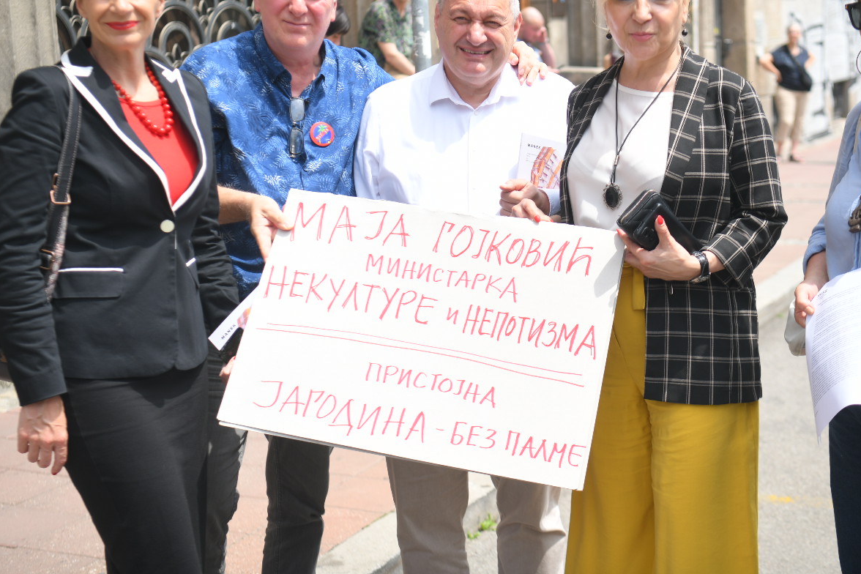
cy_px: 184
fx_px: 1483
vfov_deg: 21.8
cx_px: 496
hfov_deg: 32.3
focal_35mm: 62
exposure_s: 1/1600
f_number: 2.8
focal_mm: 45
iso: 200
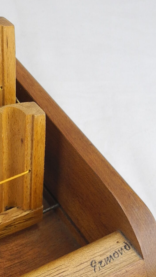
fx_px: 648
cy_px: 106
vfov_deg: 24.1
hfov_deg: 12.9
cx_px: -88
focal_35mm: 88
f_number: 2.8
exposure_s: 1/86.3
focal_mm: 6
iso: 100
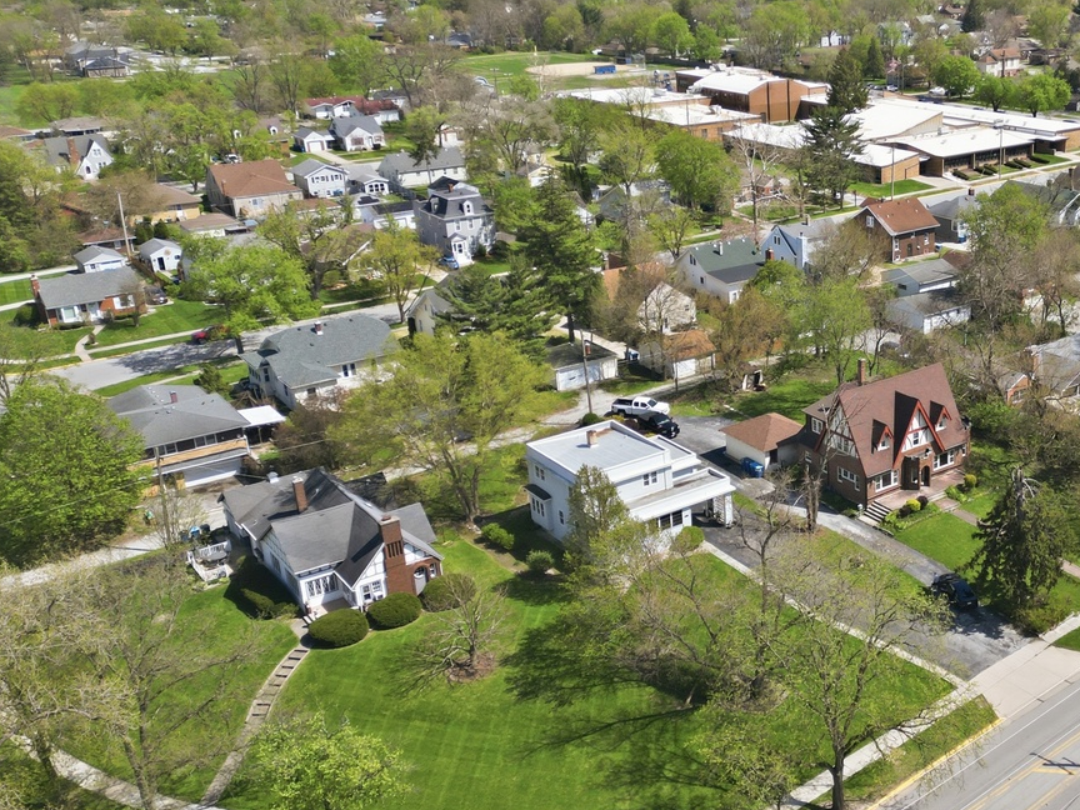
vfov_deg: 36.0
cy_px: 395
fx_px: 1248
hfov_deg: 44.2
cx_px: 884
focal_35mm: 40
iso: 120
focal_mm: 6.7
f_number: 1.7
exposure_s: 1/2500
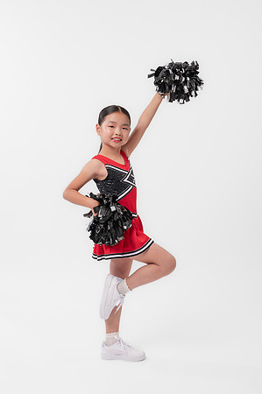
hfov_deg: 26.9
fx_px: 547
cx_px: 131
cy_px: 197
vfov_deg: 39.6
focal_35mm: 50
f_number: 8
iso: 400
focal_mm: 50
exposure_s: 1/125
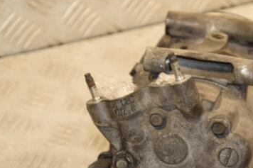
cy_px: 133
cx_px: 194
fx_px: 1243
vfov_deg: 7.7
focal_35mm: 177
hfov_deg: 11.6
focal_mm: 70
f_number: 5.6
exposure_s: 1/200
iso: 800
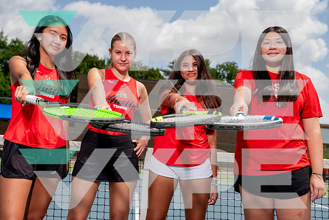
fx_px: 411
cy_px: 110
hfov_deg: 43.6
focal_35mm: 45
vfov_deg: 29.9
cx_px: 164
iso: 100
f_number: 4
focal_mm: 45
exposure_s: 1/1250
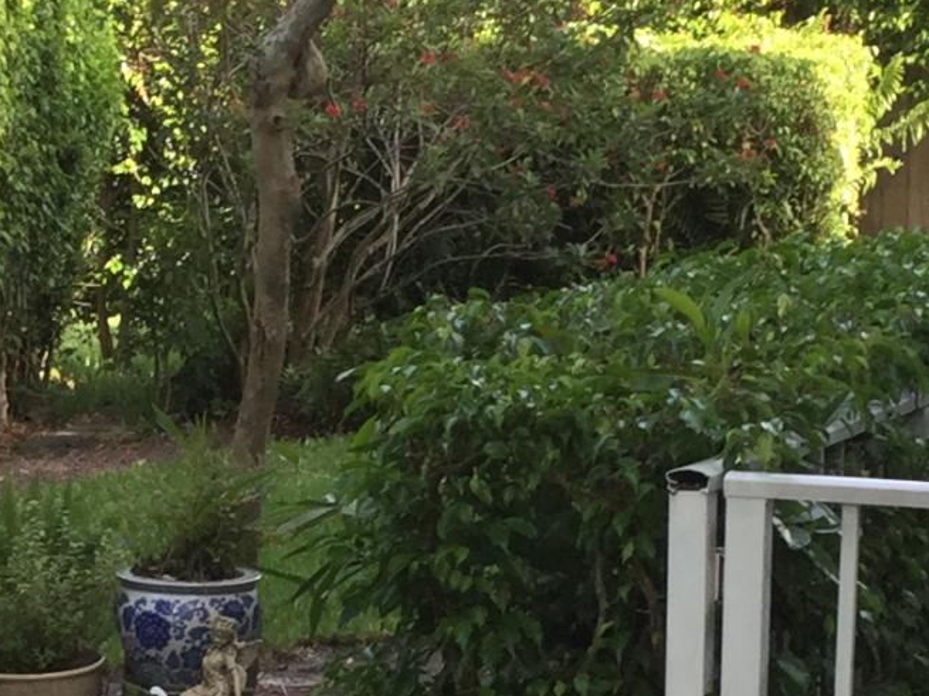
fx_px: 3810
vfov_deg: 10.4
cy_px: 498
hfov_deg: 13.8
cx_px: 203
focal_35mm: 142
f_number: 2.4
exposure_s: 1/120
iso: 25
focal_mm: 3.3
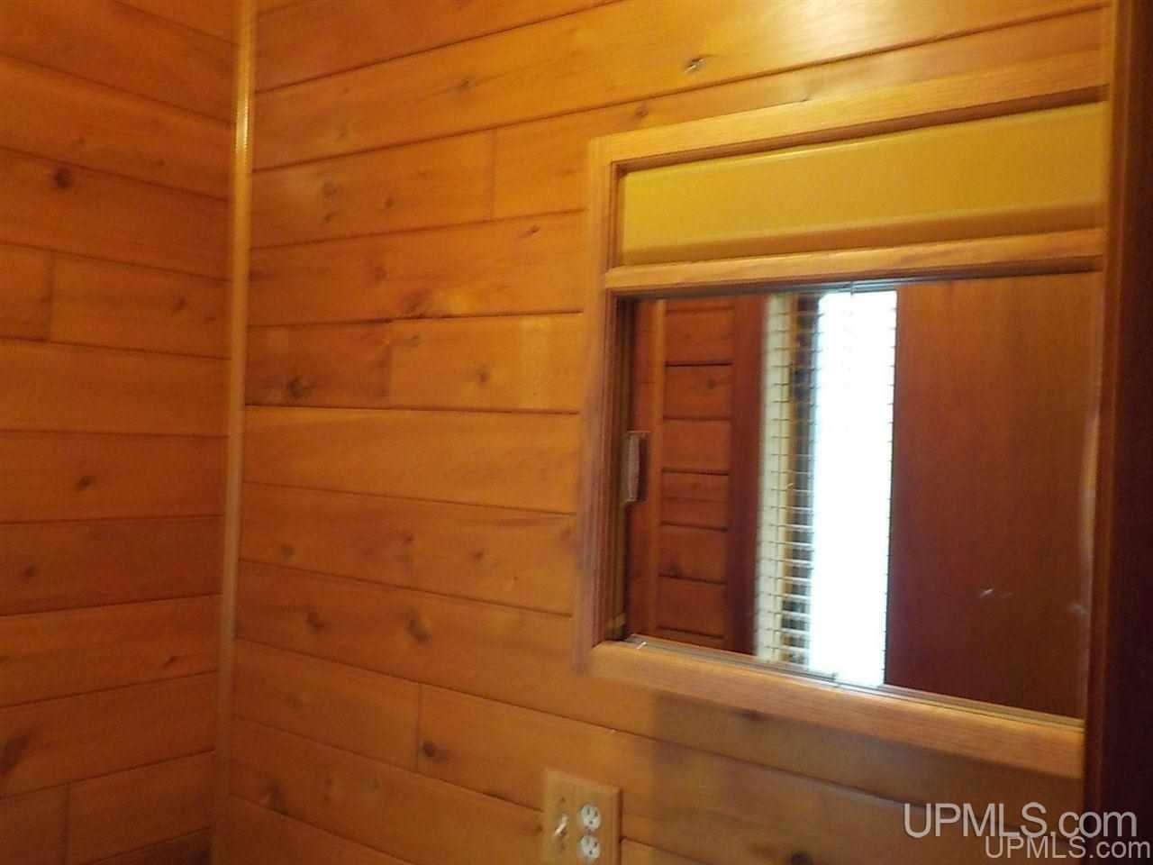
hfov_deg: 60.0
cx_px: 576
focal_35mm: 30
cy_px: 432
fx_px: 999
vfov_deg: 46.8
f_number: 3.3
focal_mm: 4.1
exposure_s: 1/10
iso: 400
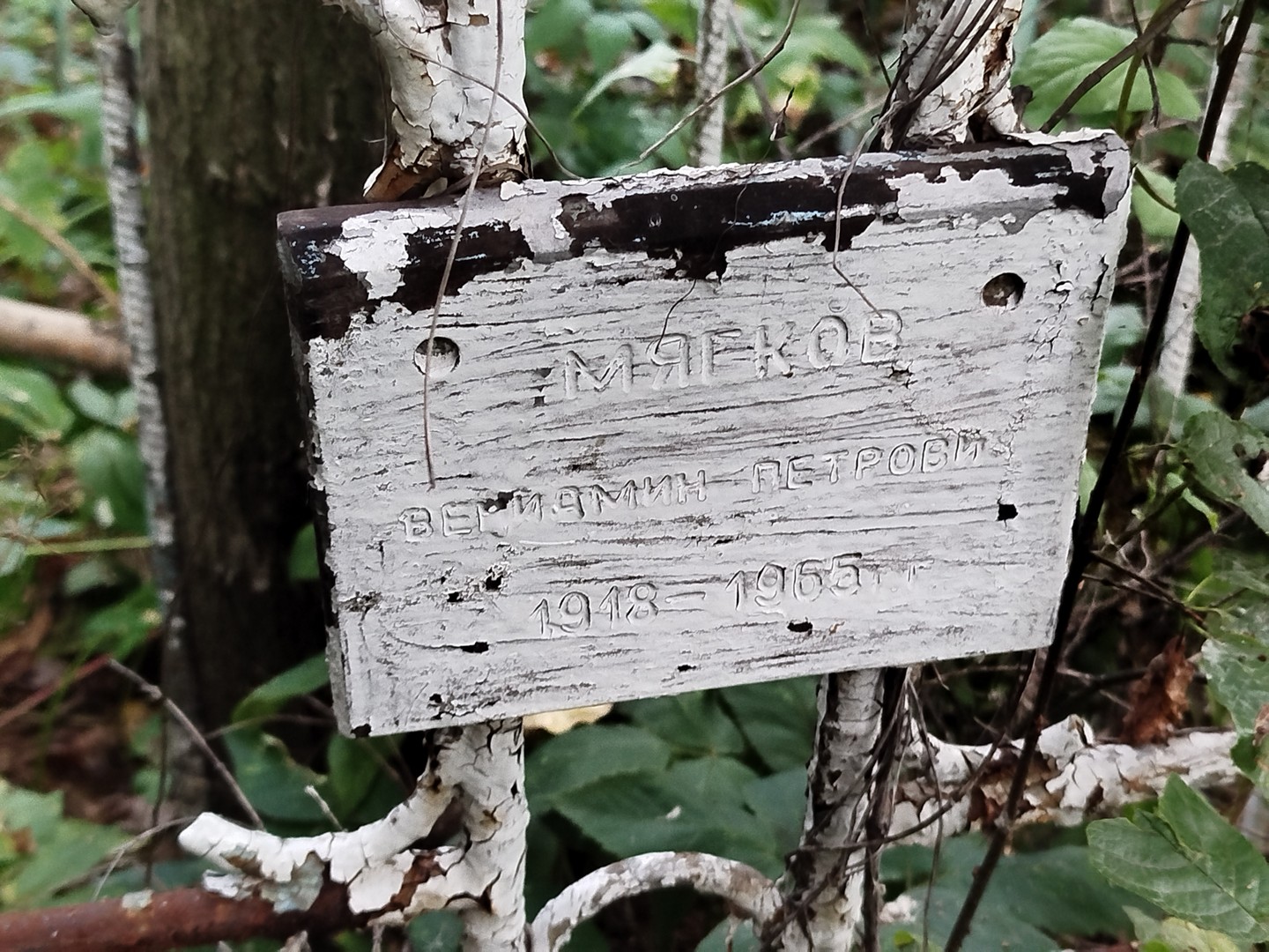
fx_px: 1760
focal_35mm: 48
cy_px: 476
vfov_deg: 30.3
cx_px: 634
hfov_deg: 39.7
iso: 800
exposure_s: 1/33
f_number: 1.7
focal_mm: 5.31
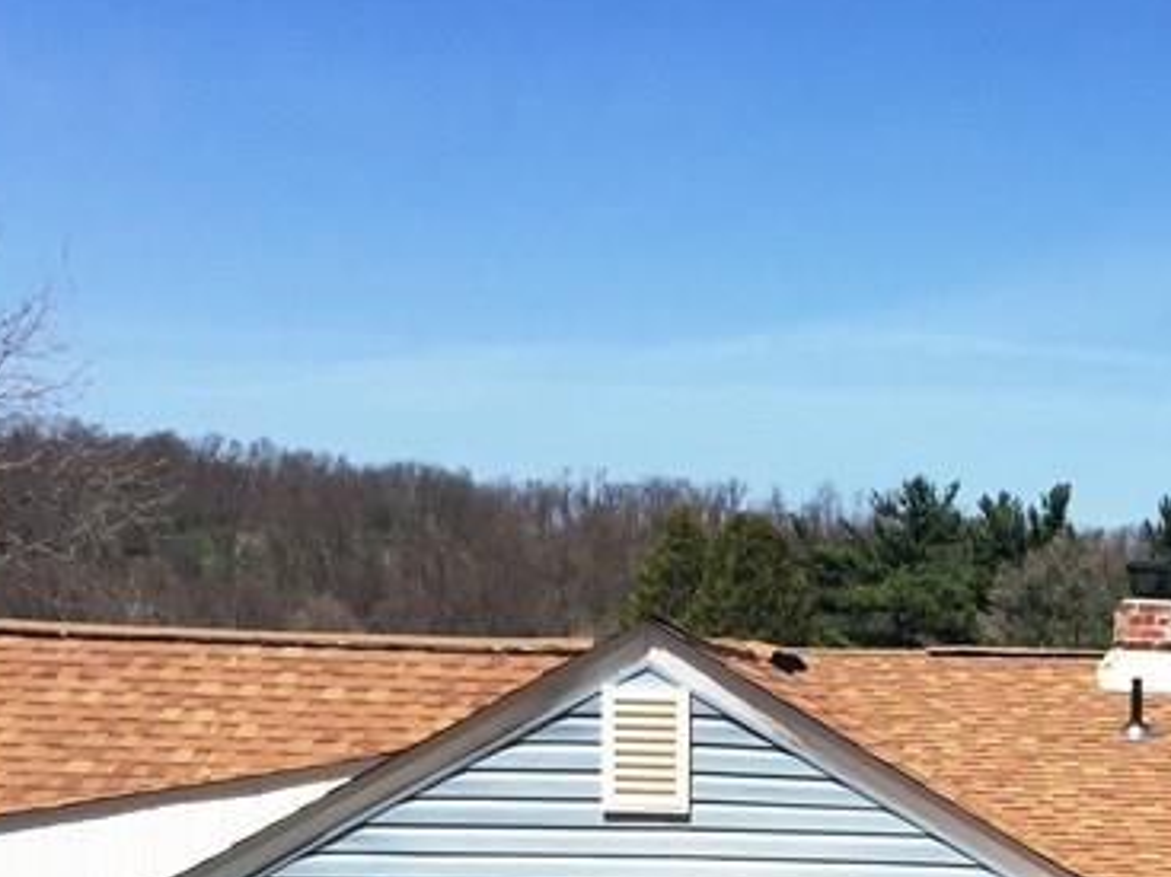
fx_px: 2739
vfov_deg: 17.1
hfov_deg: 23.6
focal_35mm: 81
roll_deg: -1.9
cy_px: 1151
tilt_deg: -8.6
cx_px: 1027
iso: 32
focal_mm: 4.15
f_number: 2.2
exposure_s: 1/2198
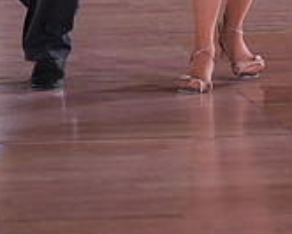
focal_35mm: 282
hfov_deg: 6.9
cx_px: 175
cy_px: -241
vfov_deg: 5.4
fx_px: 2438
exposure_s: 1/400
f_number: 4
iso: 1250
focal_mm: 86
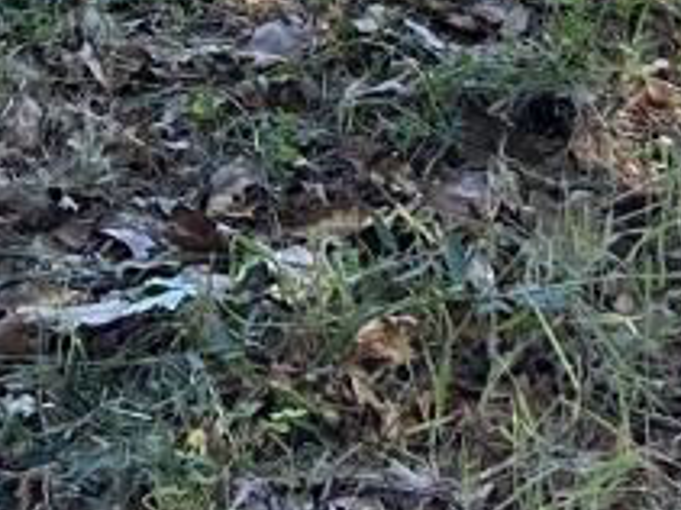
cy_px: -867
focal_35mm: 171
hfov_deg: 11.6
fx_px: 3362
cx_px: 352
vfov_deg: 7.8
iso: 80
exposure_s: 1/389
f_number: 1.78
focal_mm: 6.86
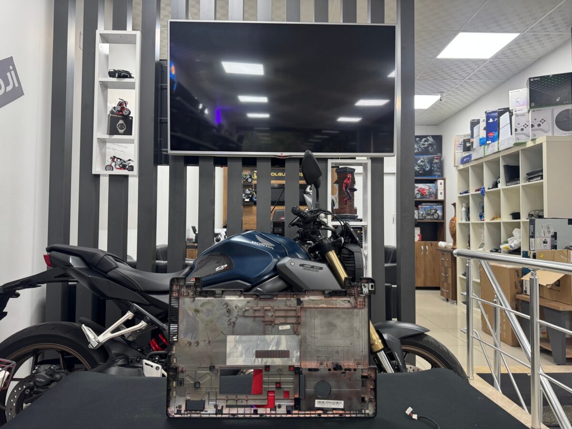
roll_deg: -1.4
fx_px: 397
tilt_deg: +2.9
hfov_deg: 71.6
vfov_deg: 56.8
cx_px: 286
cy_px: 214
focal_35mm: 24
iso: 125
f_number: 1.78
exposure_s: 1/50
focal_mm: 6.76
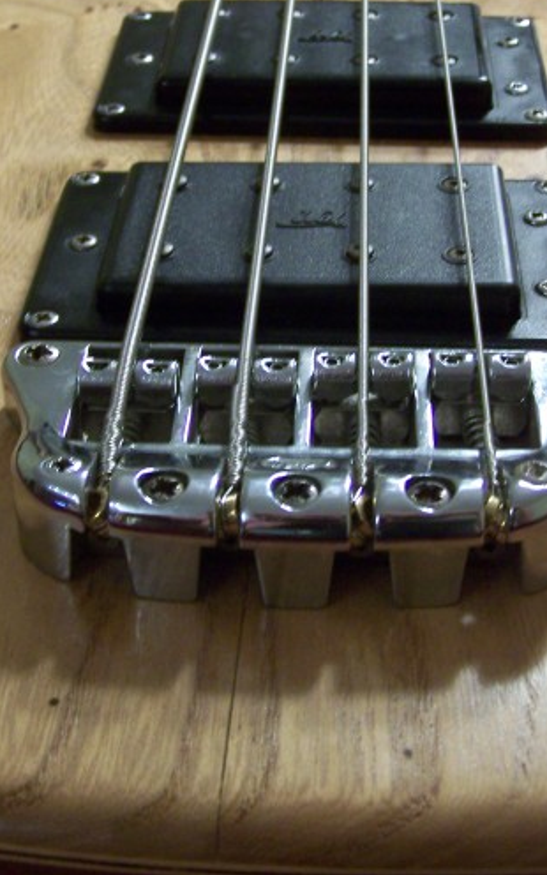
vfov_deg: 31.3
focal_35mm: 65
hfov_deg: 20.0
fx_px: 1550
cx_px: 286
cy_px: 312
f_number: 2.8
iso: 160
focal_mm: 6.3
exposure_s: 1/10
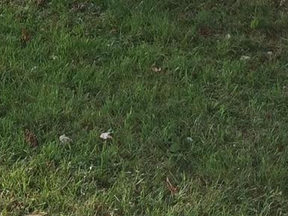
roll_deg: +0.9
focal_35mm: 153
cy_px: -238
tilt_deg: -2.9
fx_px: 1273
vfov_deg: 9.0
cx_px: 73
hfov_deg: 12.9
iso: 32
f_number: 2.2
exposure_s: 1/131
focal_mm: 4.15
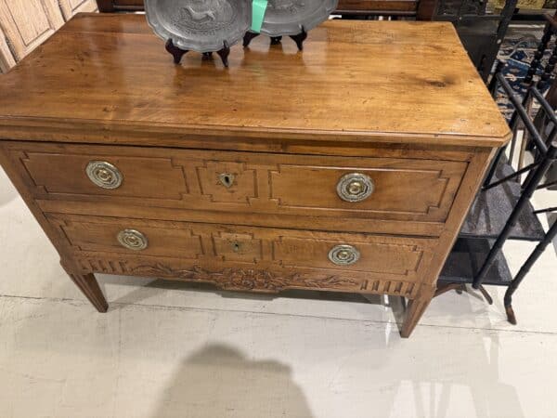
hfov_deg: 71.6
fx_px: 386
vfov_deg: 56.8
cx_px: 278
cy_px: 209
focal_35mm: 24
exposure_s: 1/60
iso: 200
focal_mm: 6.76
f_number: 1.78
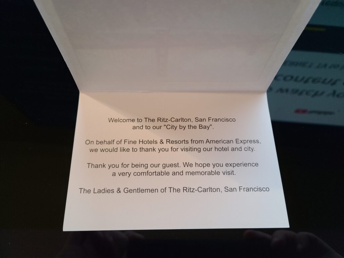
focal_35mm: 28
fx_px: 278
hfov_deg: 63.4
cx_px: 172
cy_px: 129
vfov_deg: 49.7
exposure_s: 1/40
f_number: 2
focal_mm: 5.9
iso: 640
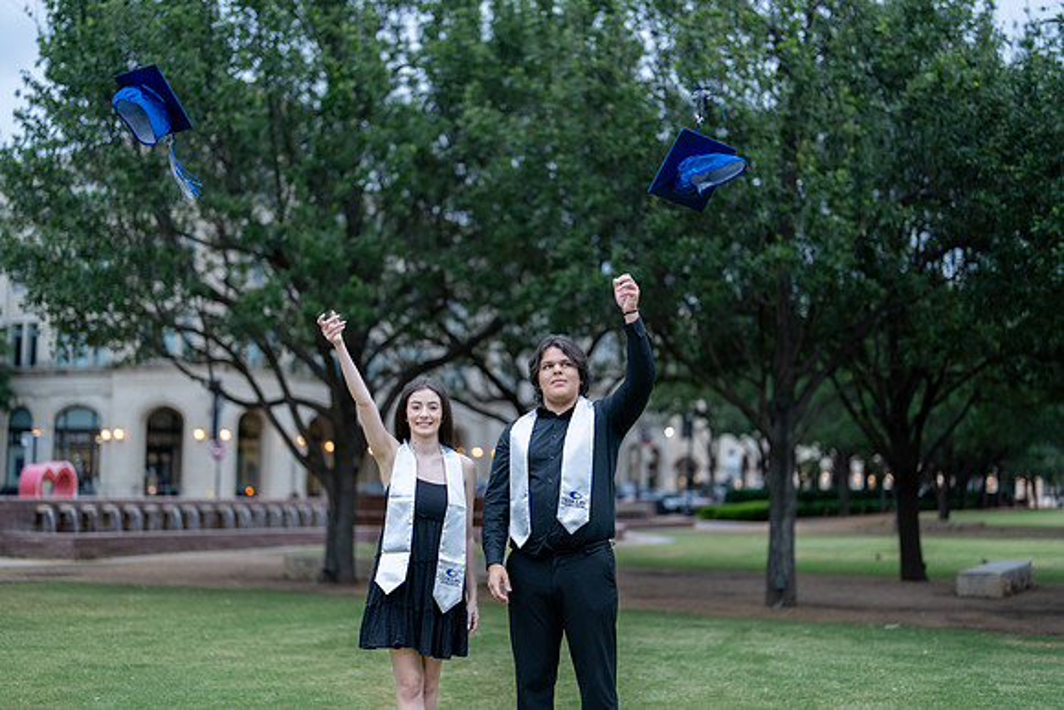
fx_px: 1478
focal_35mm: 50
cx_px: 532
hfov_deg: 39.6
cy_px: 355
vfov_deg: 27.0
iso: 320
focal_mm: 50
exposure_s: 1/1250
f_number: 1.2
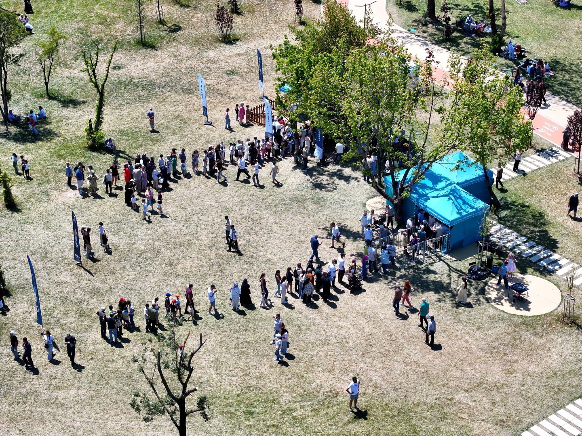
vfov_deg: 21.0
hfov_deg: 27.8
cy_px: 218
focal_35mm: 70
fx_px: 1177
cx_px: 291
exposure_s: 1/1000
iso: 100
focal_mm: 19.35
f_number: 2.8
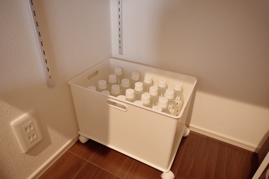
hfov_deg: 78.7
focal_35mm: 22
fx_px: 164
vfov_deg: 57.0
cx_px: 134
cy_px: 90
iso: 1600
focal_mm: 15
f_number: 4
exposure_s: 1/40
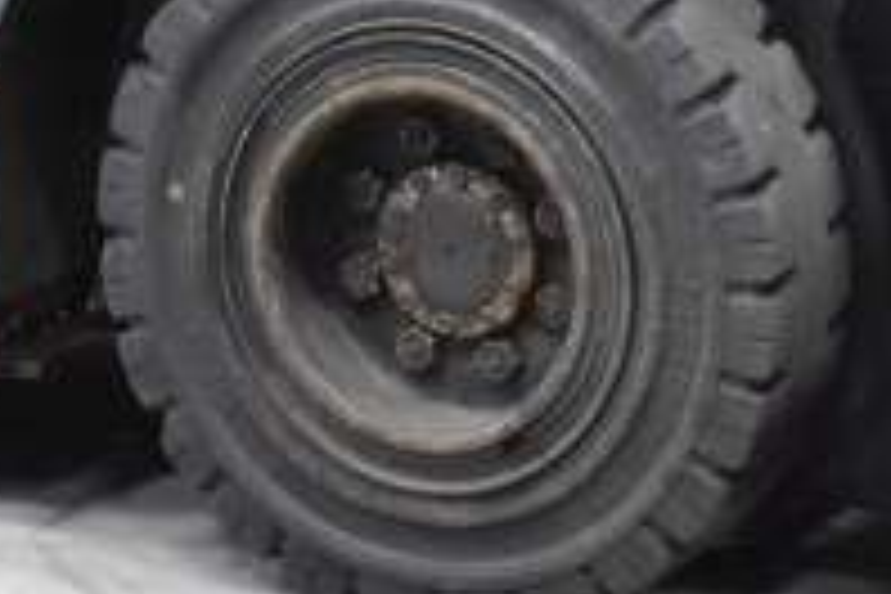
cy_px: -914
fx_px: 5395
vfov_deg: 6.0
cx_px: 216
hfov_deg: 9.4
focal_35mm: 218
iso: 1600
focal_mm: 24
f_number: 5
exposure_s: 1/25
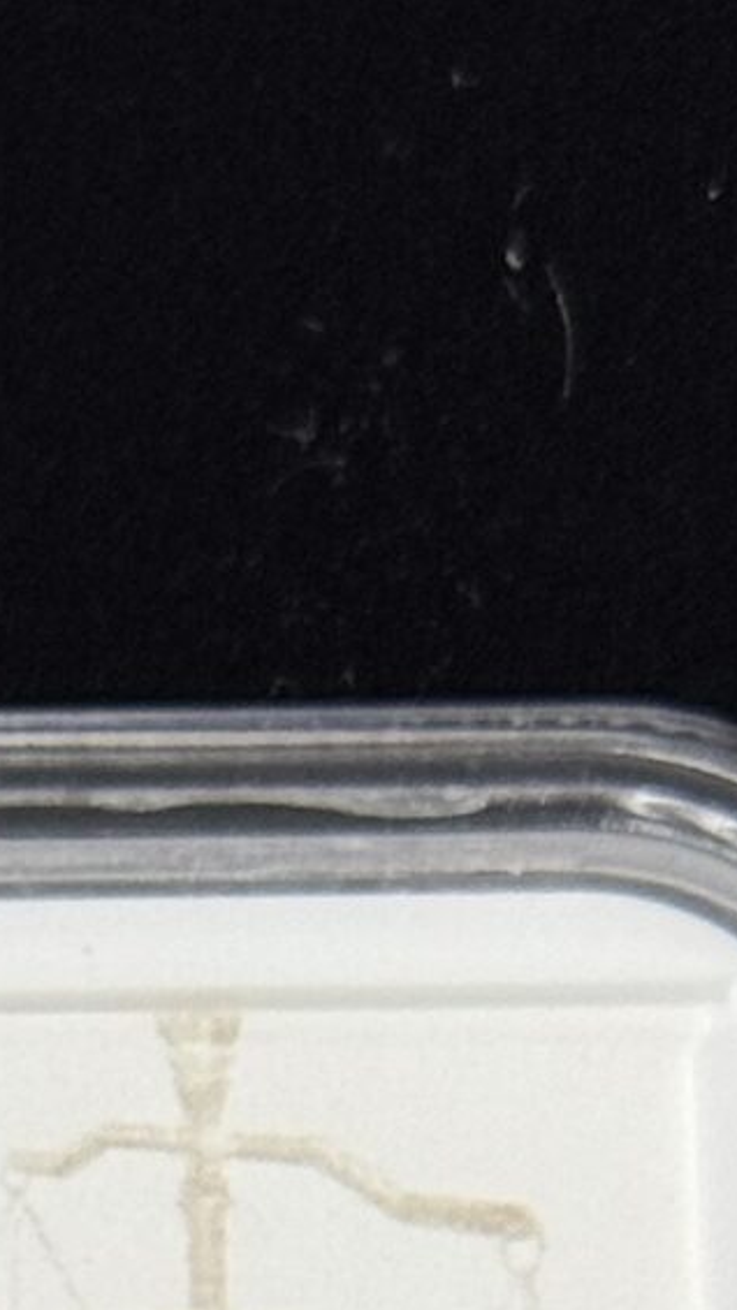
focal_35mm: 237
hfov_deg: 5.1
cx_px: -290
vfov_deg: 8.5
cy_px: 2891
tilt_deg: -73.4
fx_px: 8230
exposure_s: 1/60
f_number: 1.78
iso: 100
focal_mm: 6.76
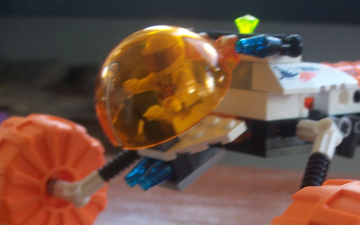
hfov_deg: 21.5
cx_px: 247
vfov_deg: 13.5
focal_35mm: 96
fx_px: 942
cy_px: 196
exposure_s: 1/45
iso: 80
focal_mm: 10.3
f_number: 2.8
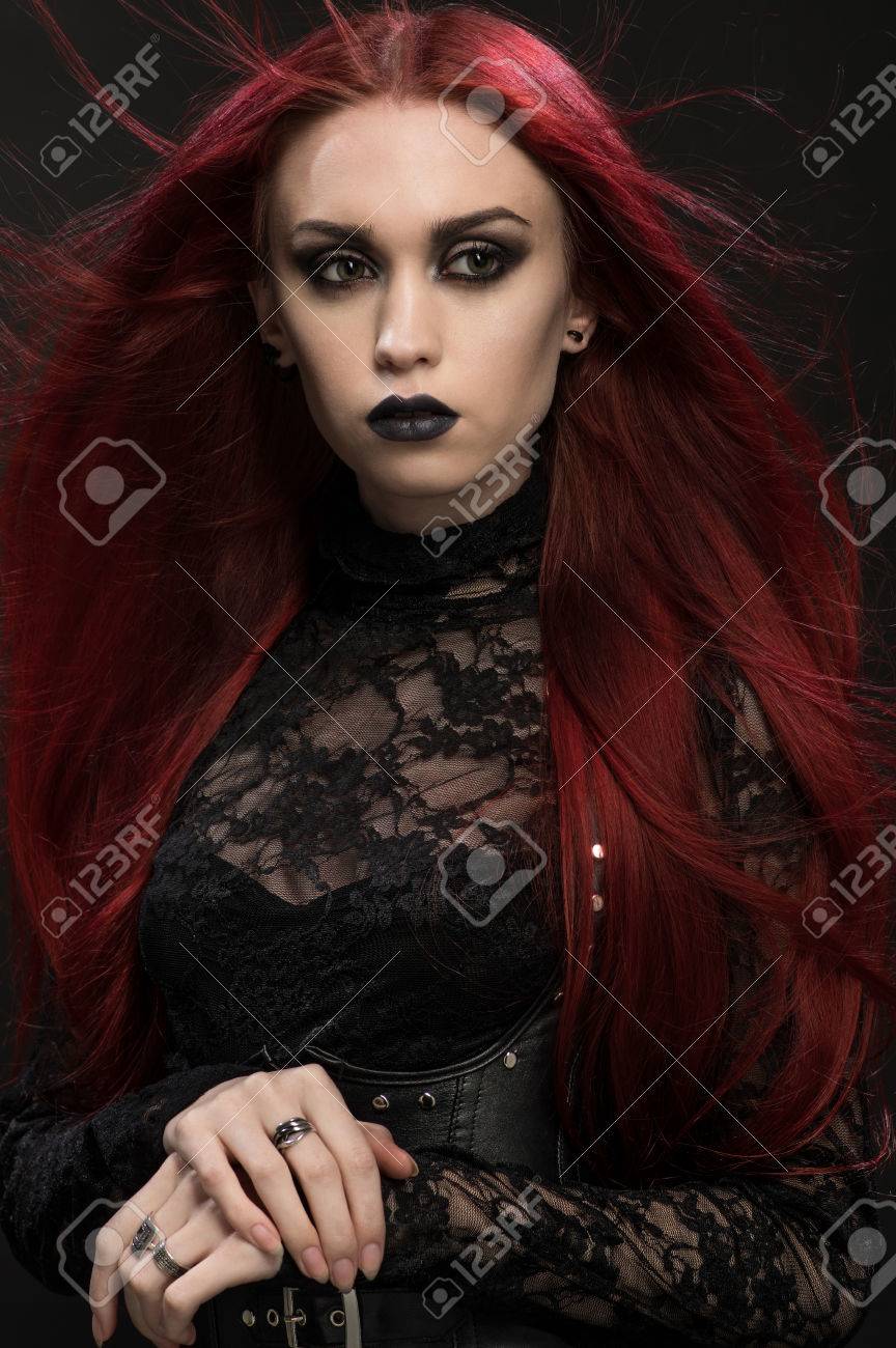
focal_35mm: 115
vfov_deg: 17.8
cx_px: 448
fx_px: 4302
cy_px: 674
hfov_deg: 11.9
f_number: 5.6
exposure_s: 1/180
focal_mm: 77
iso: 100
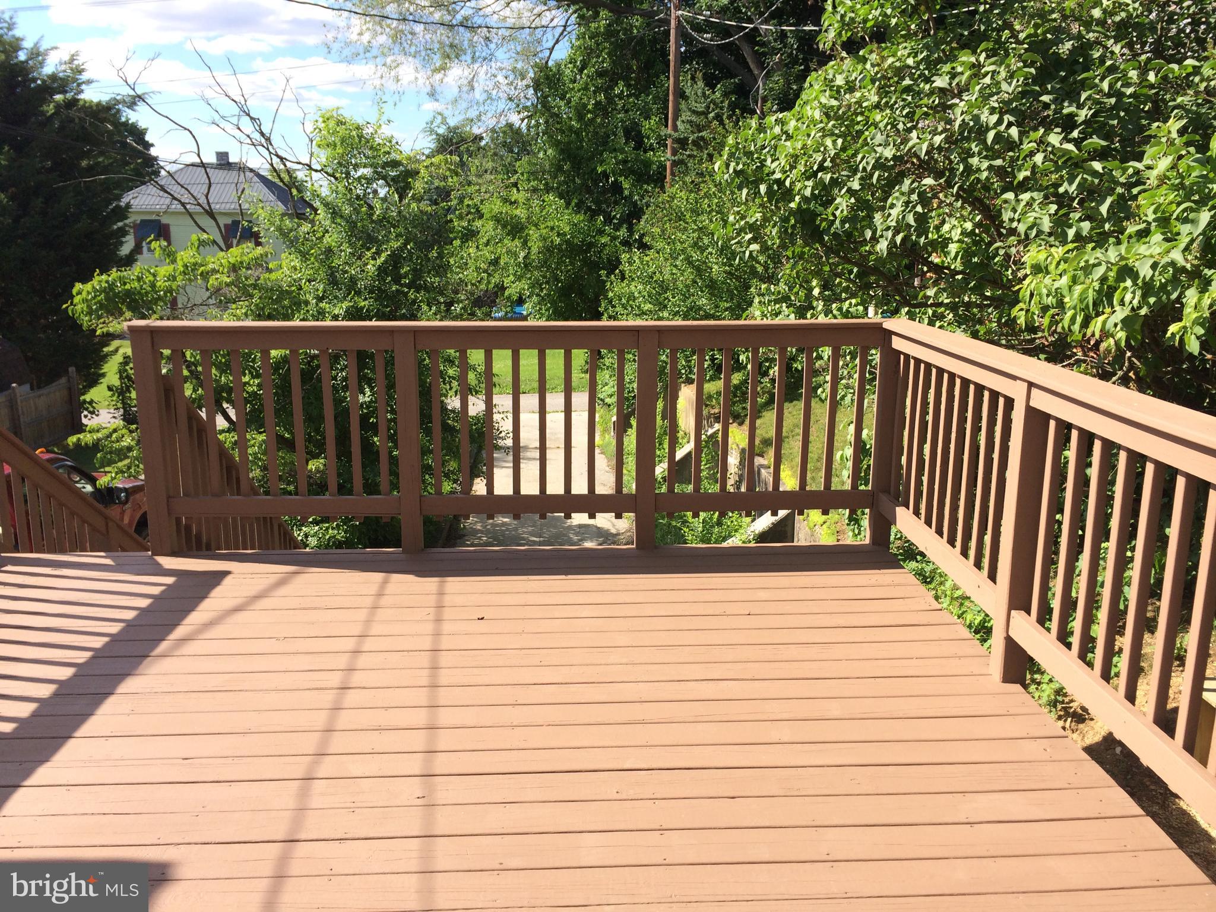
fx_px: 1054
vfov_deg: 46.8
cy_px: 456
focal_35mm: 30
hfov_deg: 60.0
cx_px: 608
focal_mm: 4.12
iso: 32
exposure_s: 1/1026
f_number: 2.2
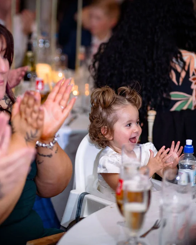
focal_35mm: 120
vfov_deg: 16.0
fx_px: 870
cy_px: 122
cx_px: 79
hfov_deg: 12.8
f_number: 1.8
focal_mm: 85
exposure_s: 1/200
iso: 1000
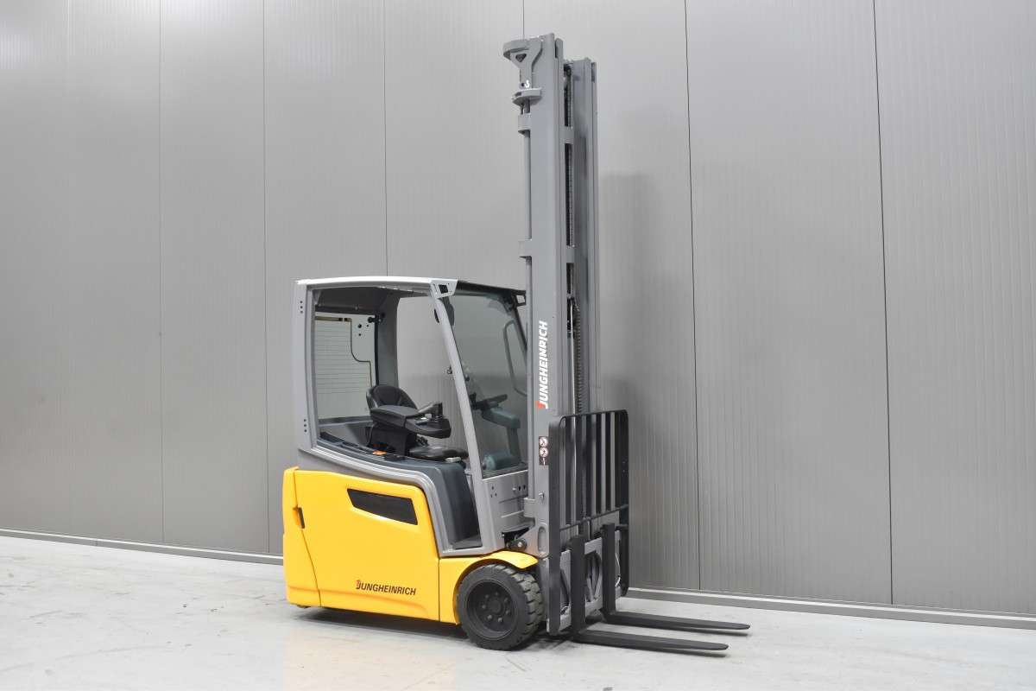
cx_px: 518
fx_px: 993
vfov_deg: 38.4
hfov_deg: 55.1
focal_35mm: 34
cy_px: 346
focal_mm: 23
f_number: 5.6
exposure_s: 1/25
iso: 1600
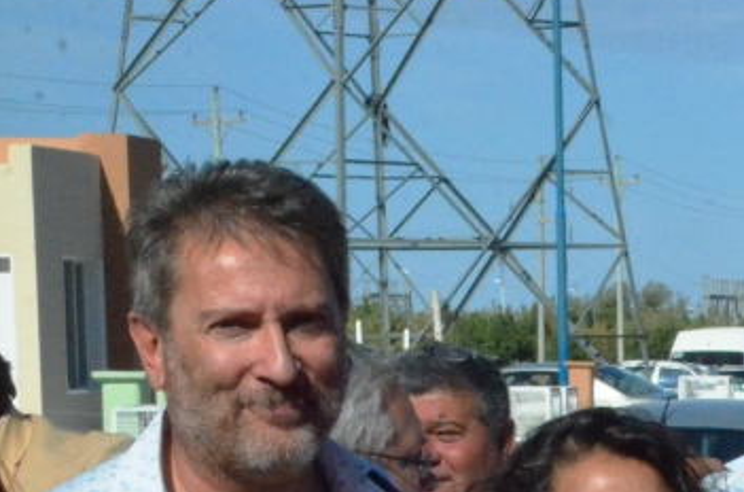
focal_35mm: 210
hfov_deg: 9.7
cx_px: 914
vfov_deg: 6.4
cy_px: 670
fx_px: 4328
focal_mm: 48
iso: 5000
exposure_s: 1/2000
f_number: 22
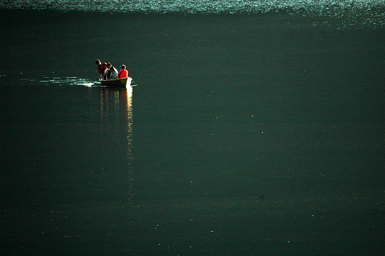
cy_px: 128
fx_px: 4807
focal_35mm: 450
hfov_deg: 4.6
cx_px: 192
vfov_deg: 3.0
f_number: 5.6
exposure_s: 1/800
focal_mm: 300
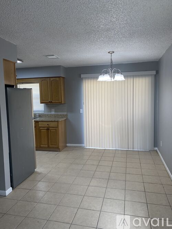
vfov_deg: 67.3
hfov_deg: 53.0
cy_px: 114
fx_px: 172
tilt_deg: -4.8
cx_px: 86
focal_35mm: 26
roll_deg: +1.4
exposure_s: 1/121
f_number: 1.8
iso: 80
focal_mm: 4.25
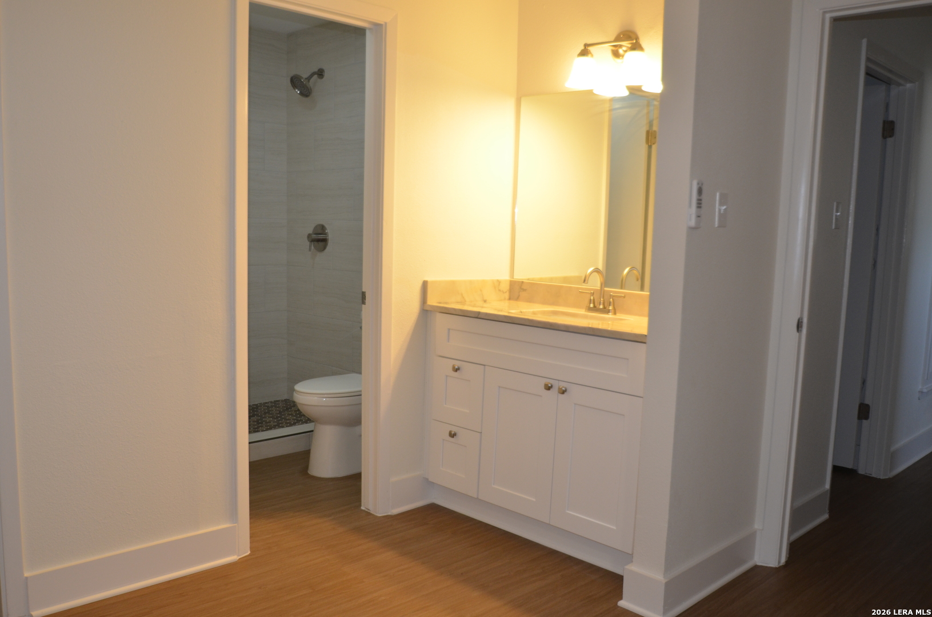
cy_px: 308
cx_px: 466
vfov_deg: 43.4
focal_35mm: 30
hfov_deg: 62.0
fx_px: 775
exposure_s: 1/60
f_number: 4.2
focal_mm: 20
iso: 400
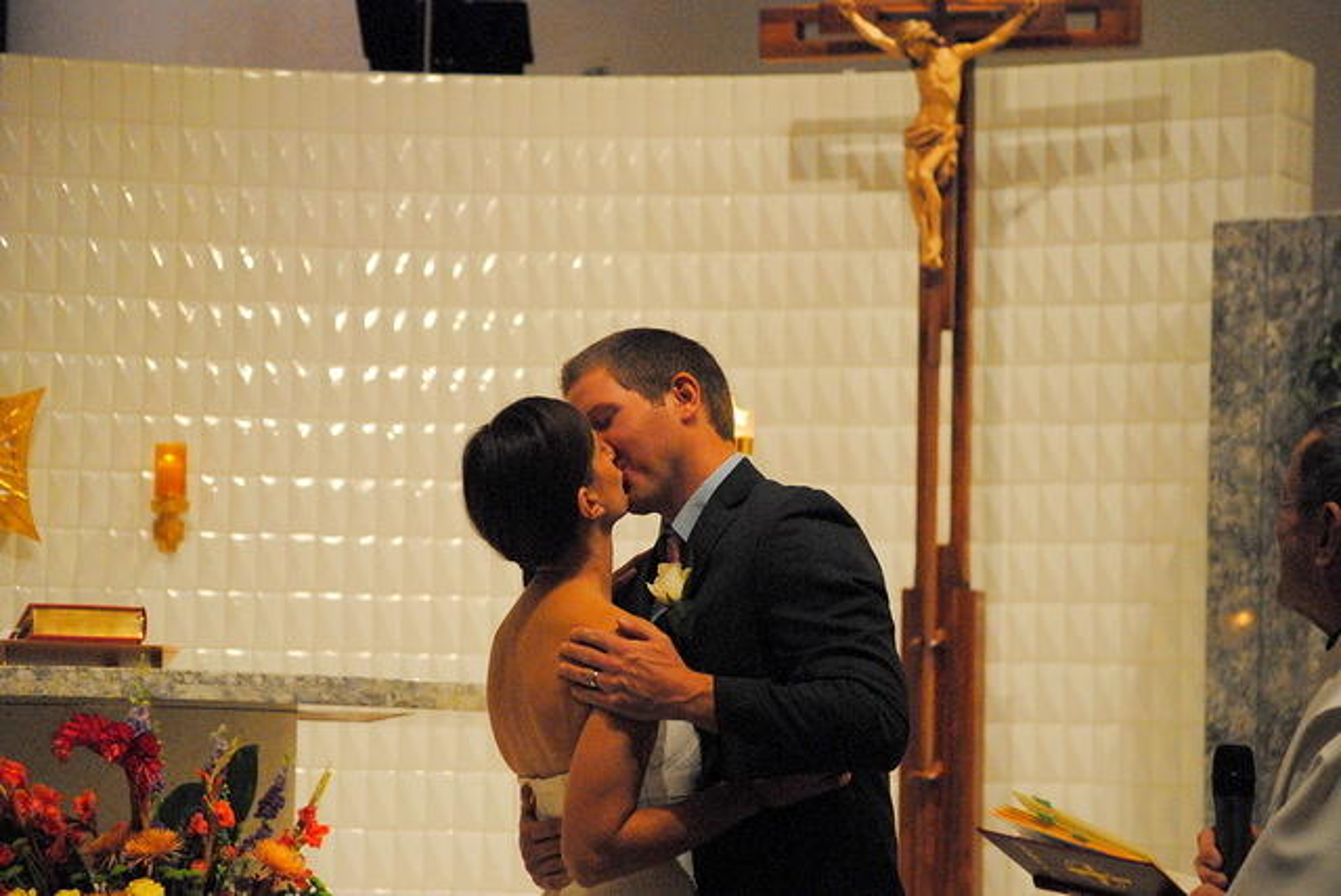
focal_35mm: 135
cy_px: 448
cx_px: 670
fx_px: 5033
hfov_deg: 15.2
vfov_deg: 10.2
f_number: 4.5
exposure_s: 1/60
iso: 1600
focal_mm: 90
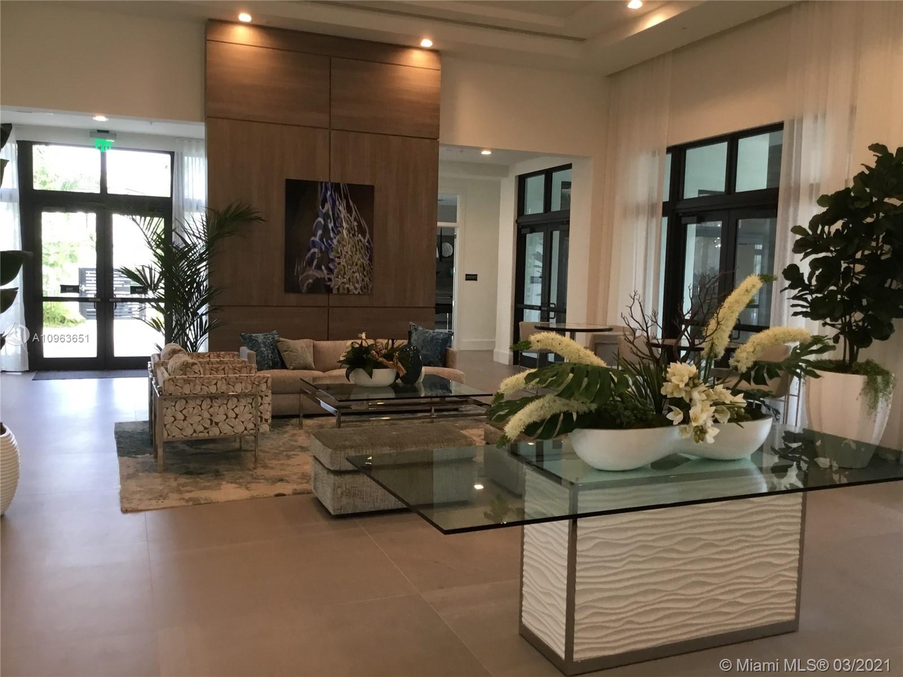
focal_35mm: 31
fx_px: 809
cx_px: 452
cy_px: 338
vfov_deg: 45.4
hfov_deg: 58.4
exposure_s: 1/30
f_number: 2.4
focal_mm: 3.3
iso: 32
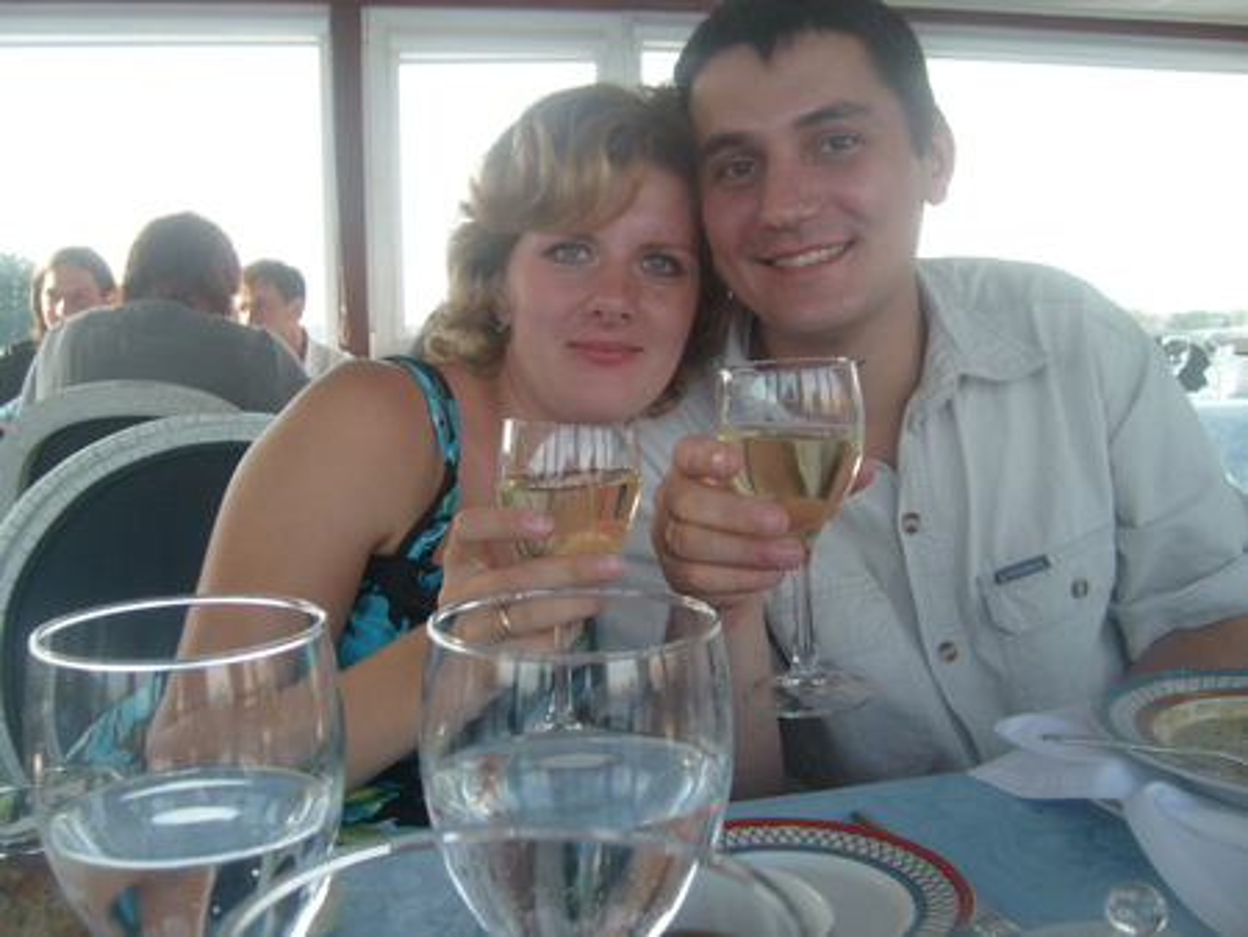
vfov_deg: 40.7
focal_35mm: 35
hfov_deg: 52.6
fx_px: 1263
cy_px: 468
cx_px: 624
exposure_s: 1/180
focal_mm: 5.8
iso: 80
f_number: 2.8
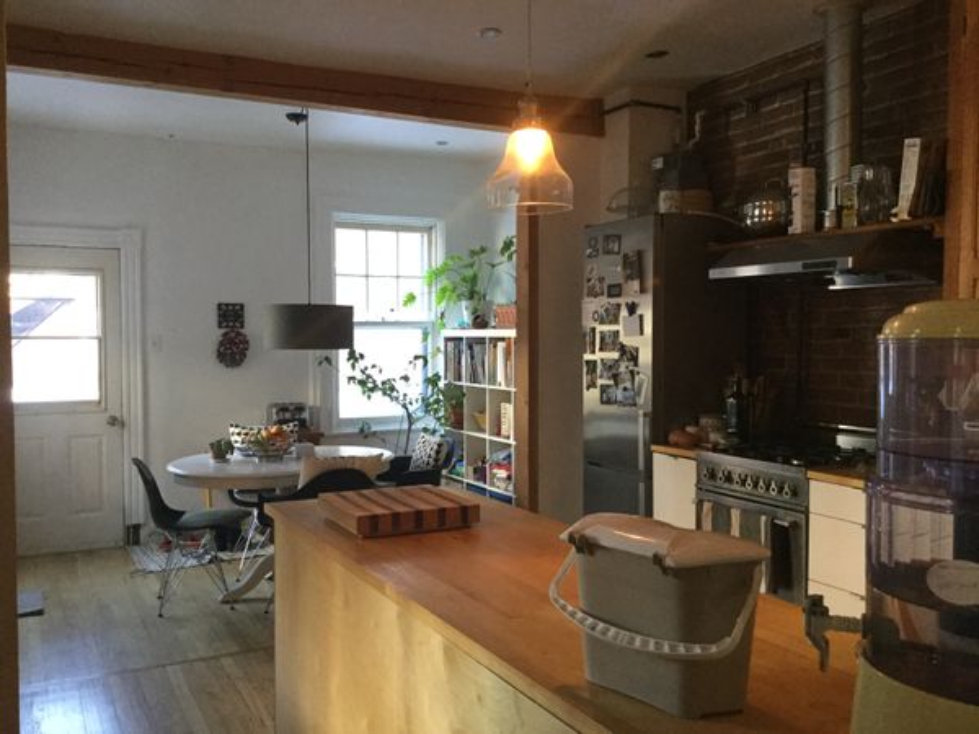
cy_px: 367
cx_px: 490
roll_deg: -0.1
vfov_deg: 45.4
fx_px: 877
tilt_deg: -1.1
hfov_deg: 58.4
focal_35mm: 31
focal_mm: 3.3
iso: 125
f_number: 2.4
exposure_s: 1/30
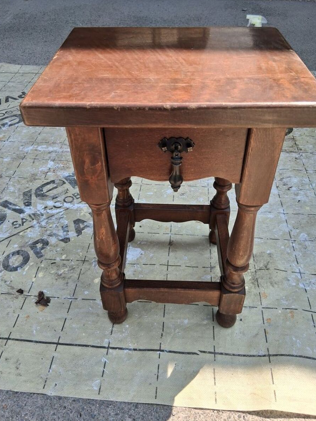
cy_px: 196
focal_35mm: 29
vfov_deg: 61.6
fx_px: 353
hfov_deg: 48.2
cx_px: 155
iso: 25
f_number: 1.8
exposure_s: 1/420
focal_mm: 3.98
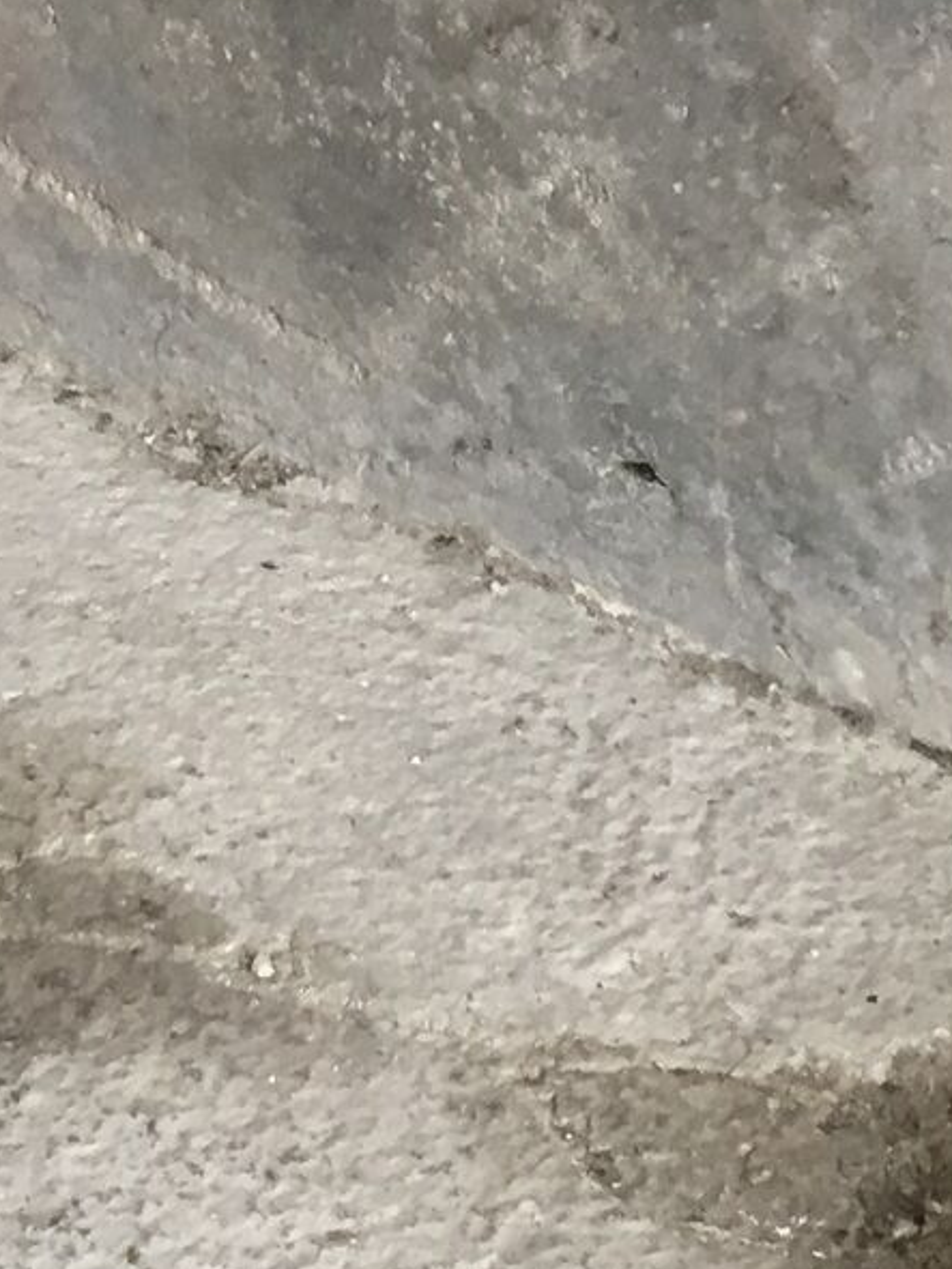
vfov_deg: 18.6
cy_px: 385
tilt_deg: -28.9
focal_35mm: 105
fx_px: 3847
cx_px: 428
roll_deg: +4.6
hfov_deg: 14.1
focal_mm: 3.3
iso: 64
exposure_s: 1/33
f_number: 2.4
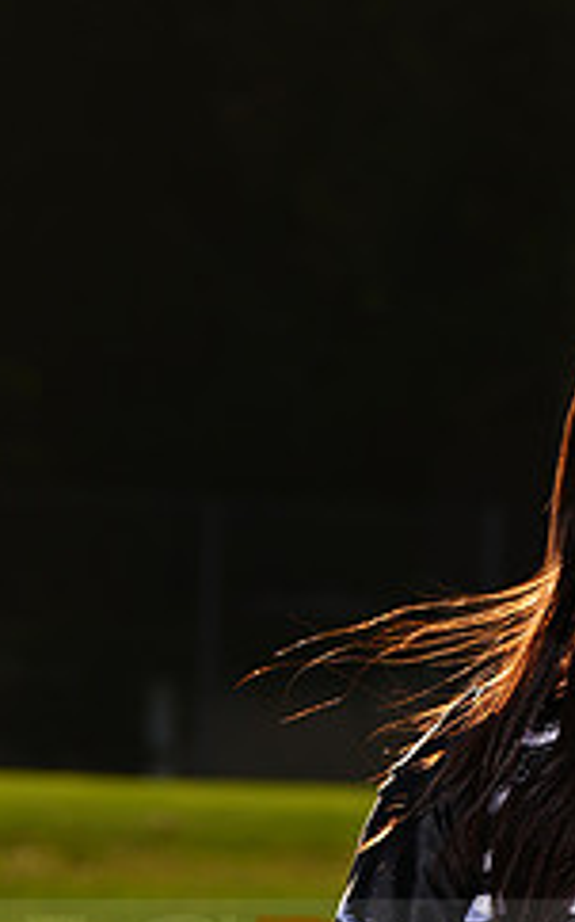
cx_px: 657
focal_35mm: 440
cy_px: 952
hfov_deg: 3.0
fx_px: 11045
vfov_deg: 4.8
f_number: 10
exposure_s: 1/250
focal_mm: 180
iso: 125
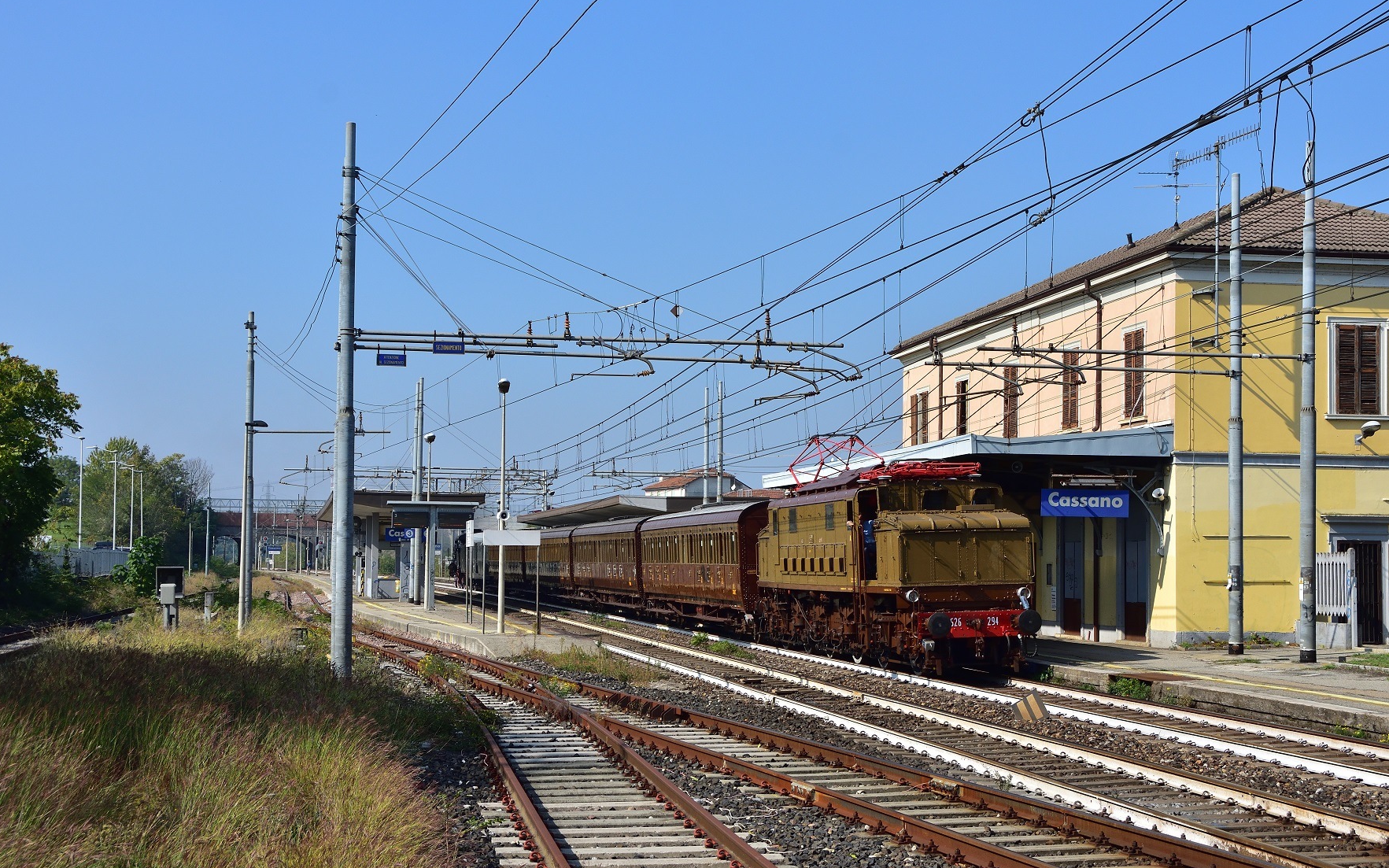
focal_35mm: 52
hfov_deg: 39.2
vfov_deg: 25.1
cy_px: 449
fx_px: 1952
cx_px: 726
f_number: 7.1
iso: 200
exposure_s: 1/800
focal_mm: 31
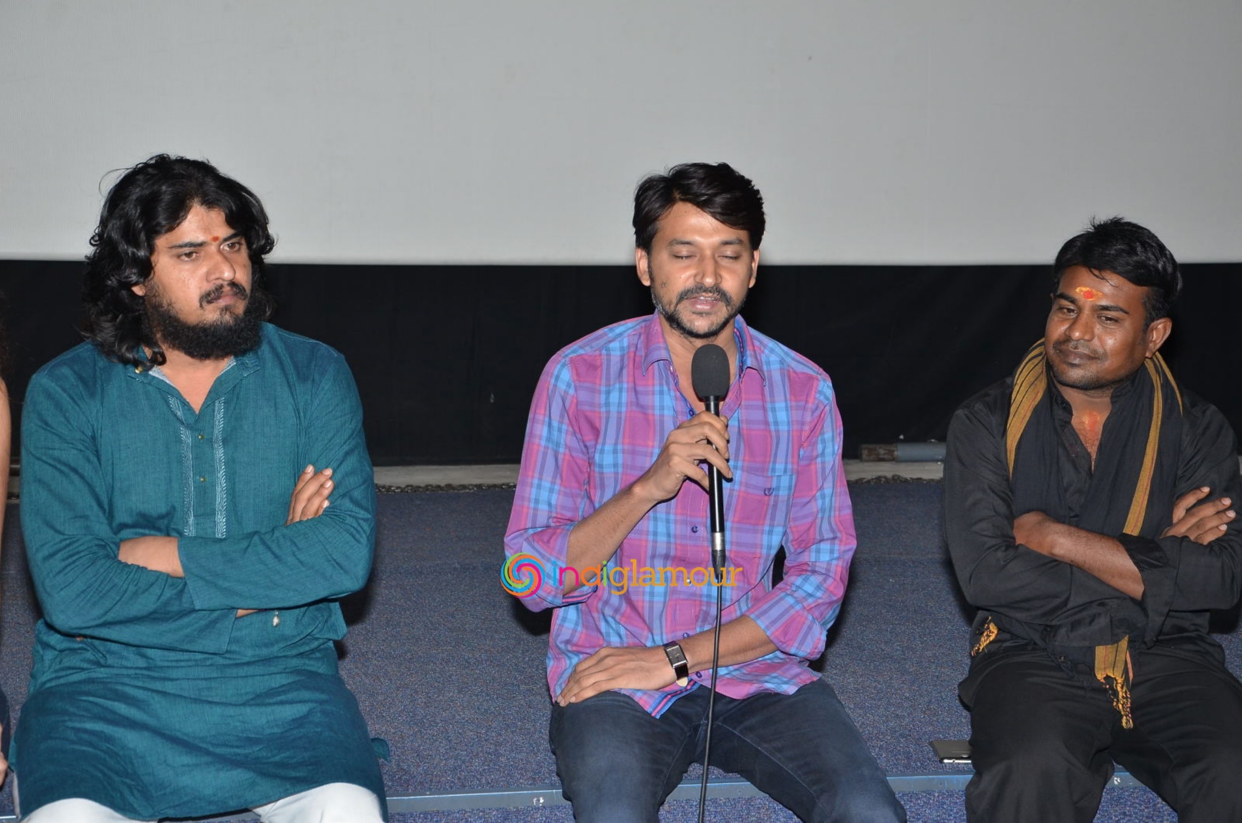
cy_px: 412
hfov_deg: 23.4
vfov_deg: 15.6
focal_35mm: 87
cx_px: 621
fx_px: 2996
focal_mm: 58
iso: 400
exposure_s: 1/125
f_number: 5.6
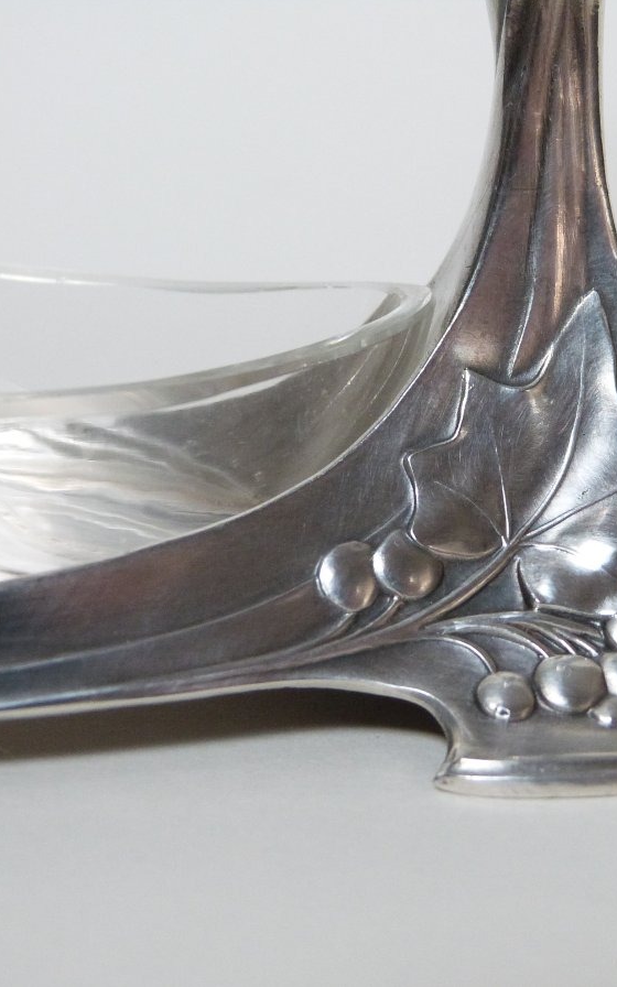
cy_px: 492
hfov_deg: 14.7
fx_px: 2368
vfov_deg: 23.6
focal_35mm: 88
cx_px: 515
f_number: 3.3
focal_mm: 11
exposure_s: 1/60
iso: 400
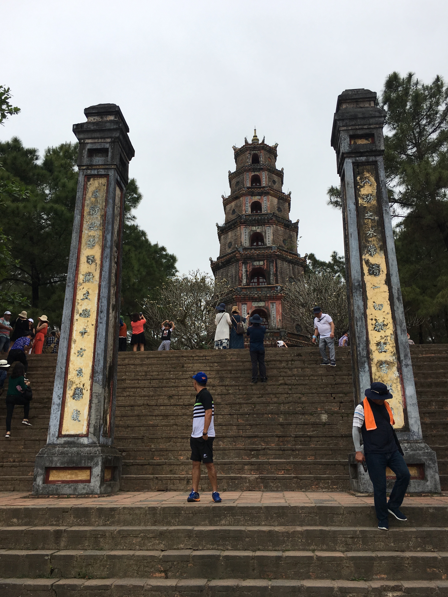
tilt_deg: +17.7
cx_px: 221
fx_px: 518
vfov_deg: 60.0
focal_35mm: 30
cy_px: 298
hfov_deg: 46.8
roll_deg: -0.1
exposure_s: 1/686
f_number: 2.2
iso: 25
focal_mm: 4.15
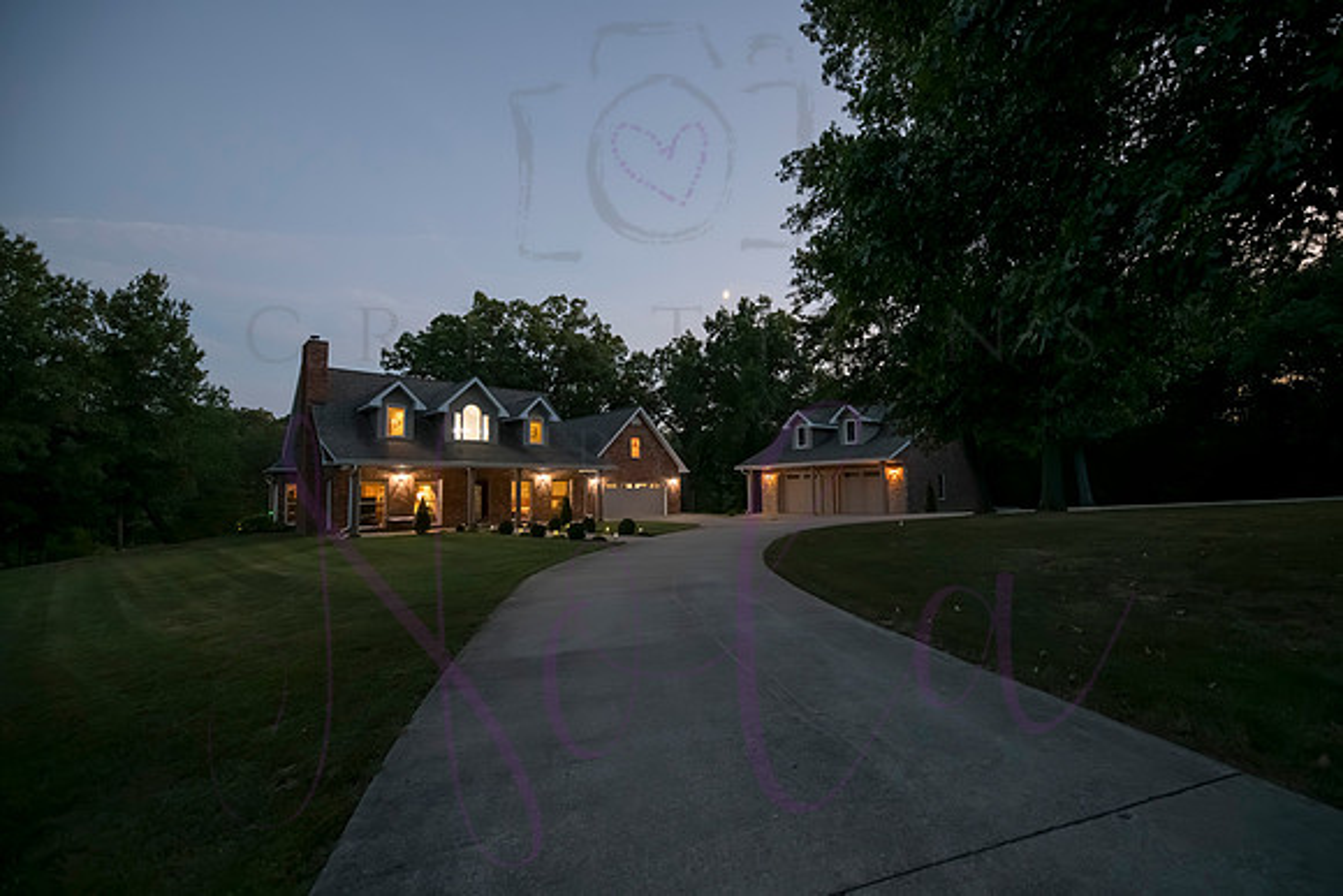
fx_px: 541
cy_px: 455
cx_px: 691
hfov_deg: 102.2
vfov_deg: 79.2
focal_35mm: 15
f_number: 2.8
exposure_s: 1/60
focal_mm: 14
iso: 2000
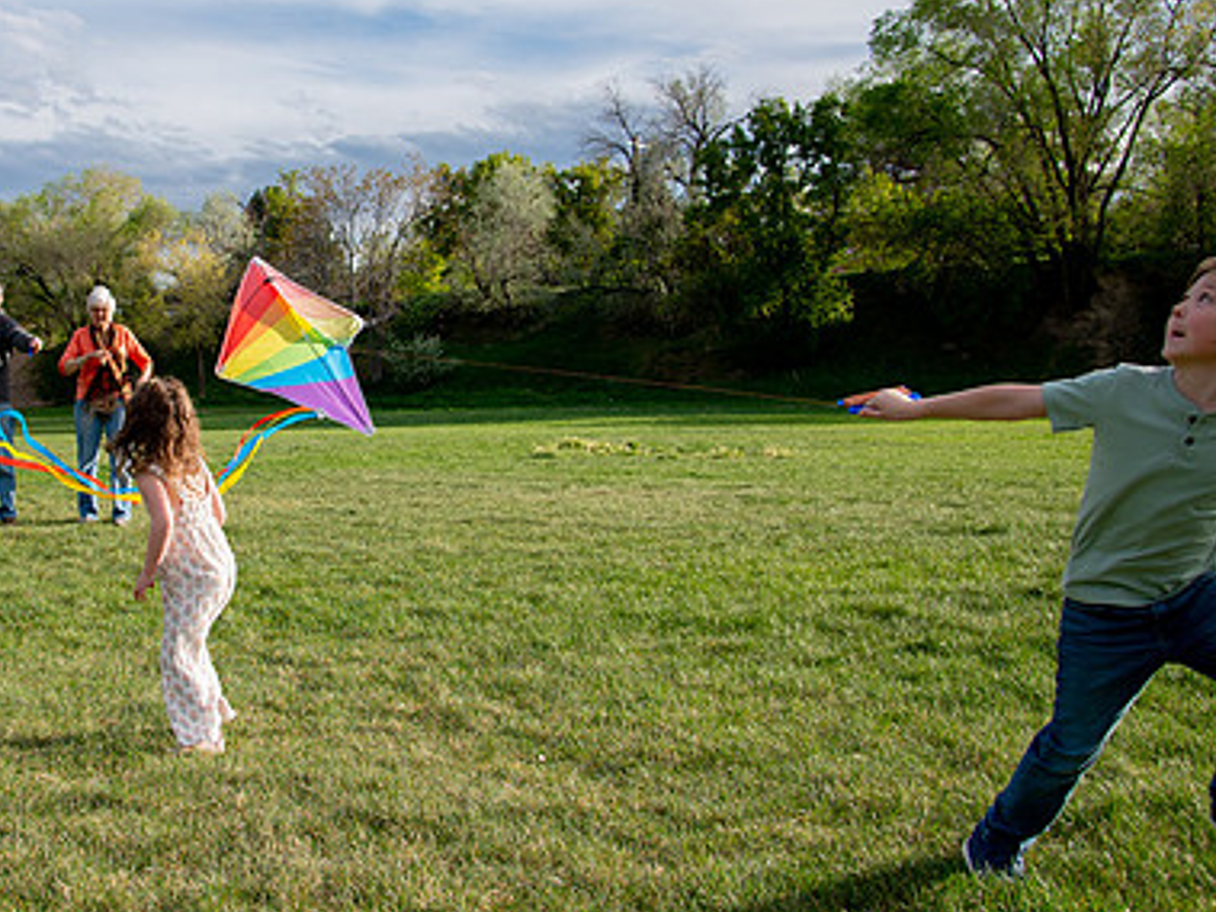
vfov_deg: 32.7
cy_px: 354
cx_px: 259
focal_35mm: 44
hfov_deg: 41.3
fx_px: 1545
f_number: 5
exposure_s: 1/1000
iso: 200
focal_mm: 24
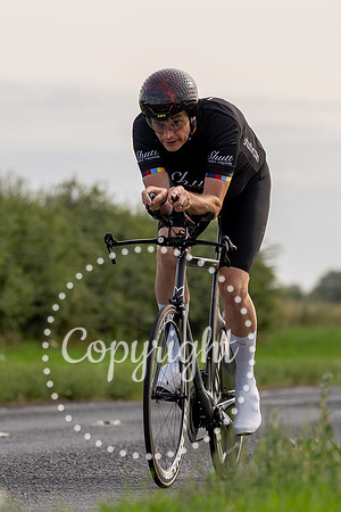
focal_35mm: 288
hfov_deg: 4.8
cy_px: 240
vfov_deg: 7.1
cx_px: 135
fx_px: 4094
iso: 160
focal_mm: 150
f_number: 4
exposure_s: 1/1000
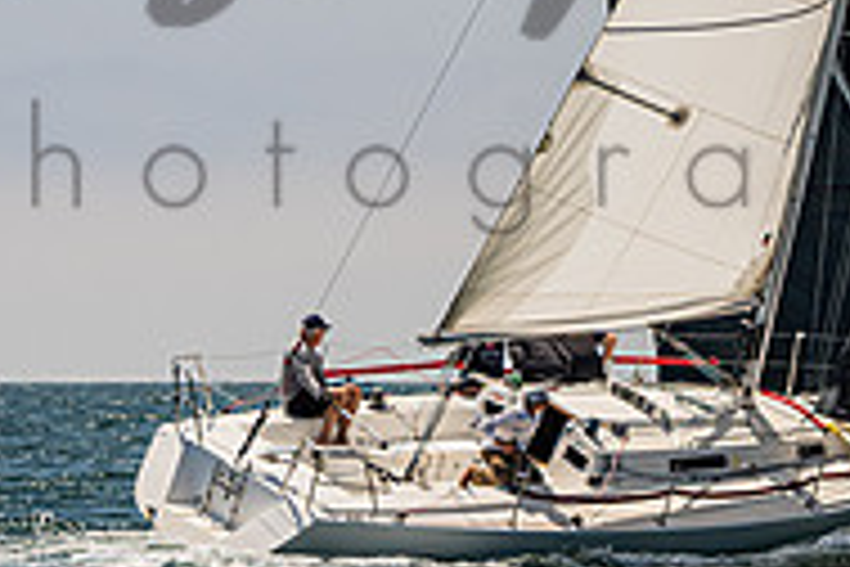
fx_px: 10601
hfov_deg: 4.6
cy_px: 11
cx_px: 896
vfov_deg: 3.1
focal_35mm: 449
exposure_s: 1/2500
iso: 500
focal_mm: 115
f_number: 8
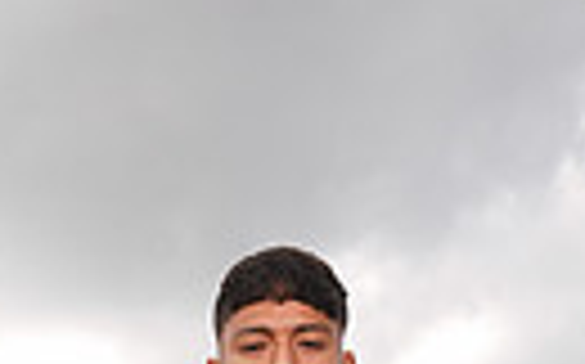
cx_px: 212
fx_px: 2198
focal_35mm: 138
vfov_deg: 8.4
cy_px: 953
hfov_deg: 15.1
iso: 80
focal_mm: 39
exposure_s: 1/200
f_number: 7.1
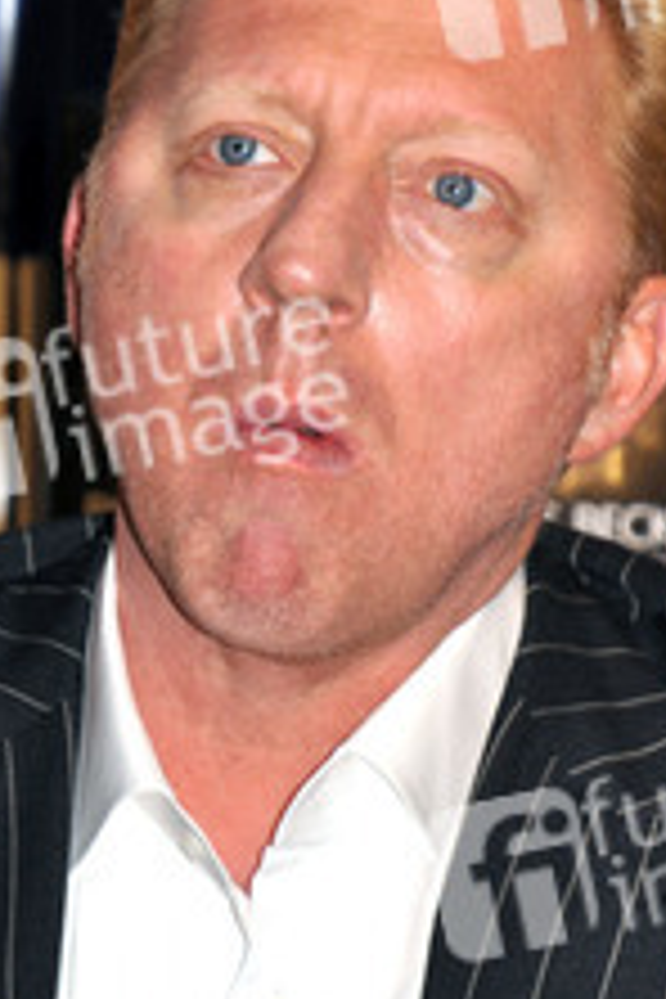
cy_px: 630
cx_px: 250
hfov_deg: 3.8
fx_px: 10125
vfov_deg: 5.6
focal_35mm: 365
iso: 400
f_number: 6.3
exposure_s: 1/160
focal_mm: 135
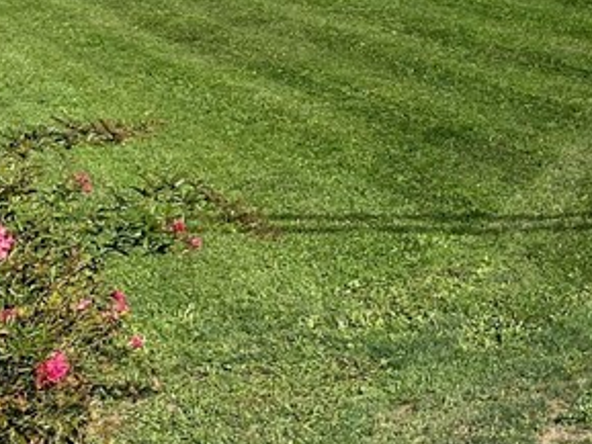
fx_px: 1574
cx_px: 957
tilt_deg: -5.0
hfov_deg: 18.2
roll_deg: -1.7
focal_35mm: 92
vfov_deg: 15.4
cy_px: -110
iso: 32
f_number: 1.8
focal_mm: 4.25
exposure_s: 1/2695
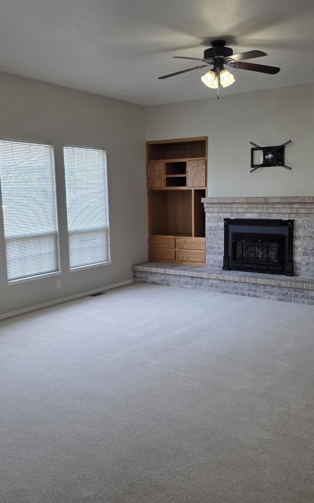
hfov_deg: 38.3
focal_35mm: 33
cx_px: 170
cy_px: 254
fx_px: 452
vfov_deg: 58.1
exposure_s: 1/120
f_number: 1.7
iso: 100
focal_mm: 6.3
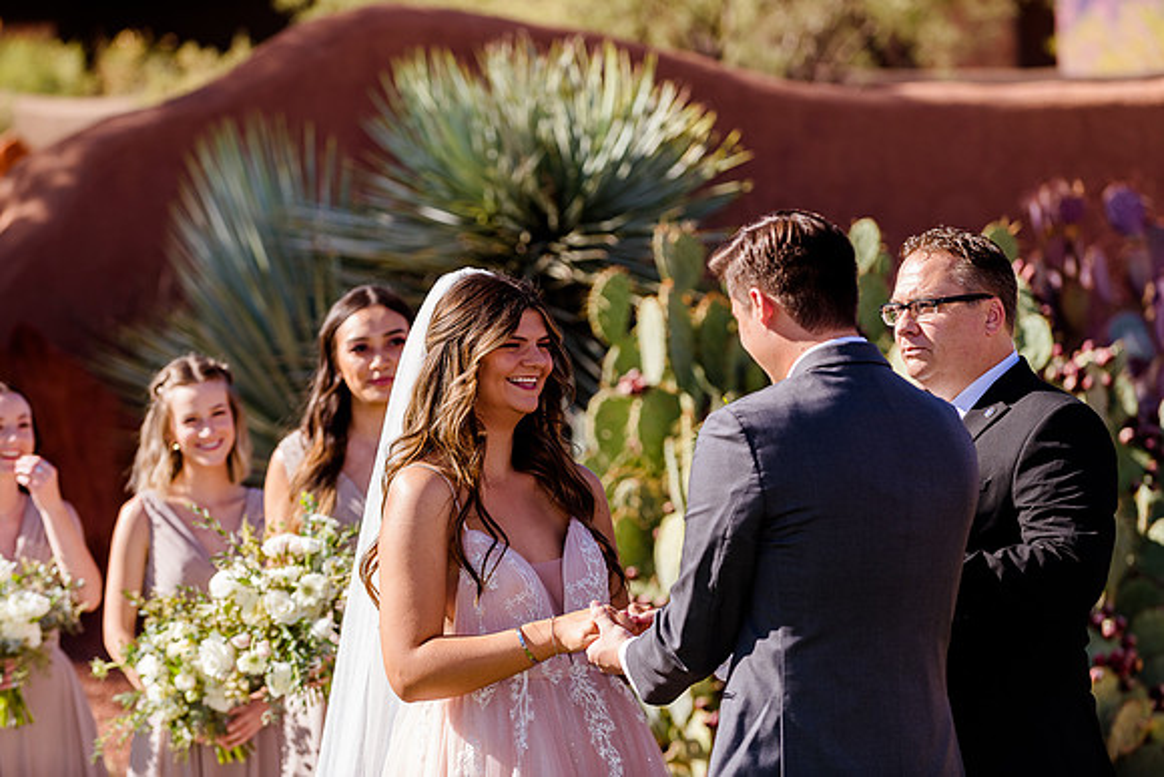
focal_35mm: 150
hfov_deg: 13.7
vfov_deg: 9.2
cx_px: 582
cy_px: 388
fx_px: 4851
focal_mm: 150
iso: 200
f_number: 4
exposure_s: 1/800
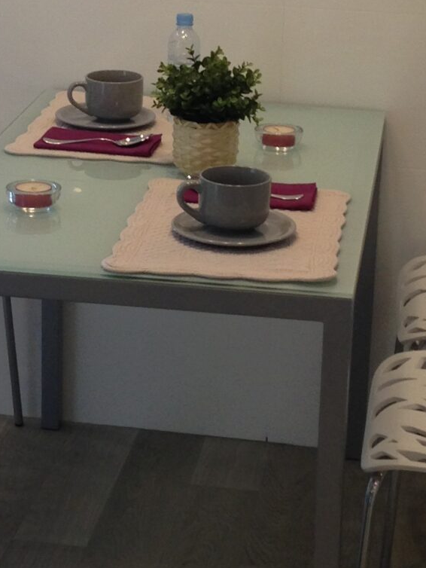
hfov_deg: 13.2
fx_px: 1837
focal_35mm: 112
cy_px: 161
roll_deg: -2.1
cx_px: 148
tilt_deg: -15.9
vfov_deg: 17.5
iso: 64
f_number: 2.4
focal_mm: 4.12
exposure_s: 1/60
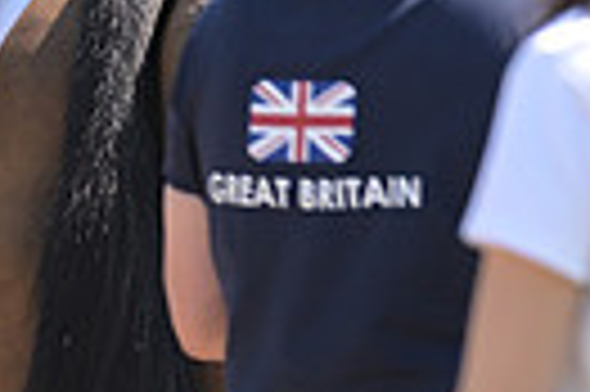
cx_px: 1112
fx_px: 24634
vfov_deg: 0.9
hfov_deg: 1.4
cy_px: -471
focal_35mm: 1505
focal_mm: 340
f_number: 5
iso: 720
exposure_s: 1/1250
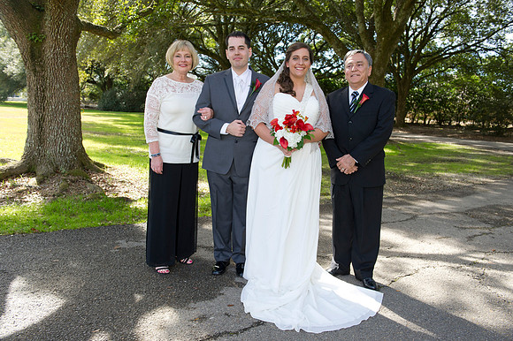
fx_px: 456
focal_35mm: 32
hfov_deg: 58.7
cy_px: 170
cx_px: 256
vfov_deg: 41.1
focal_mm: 32
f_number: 5.6
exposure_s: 1/200
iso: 320
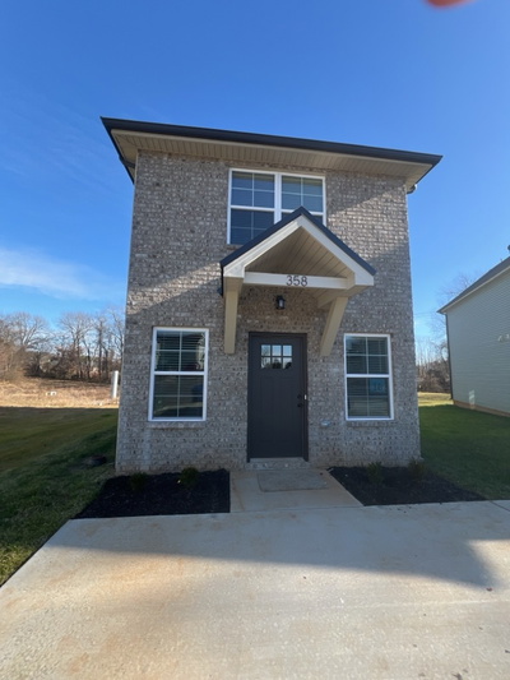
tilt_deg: +5.5
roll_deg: -1.5
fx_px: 255
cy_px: 340
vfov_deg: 106.2
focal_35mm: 13
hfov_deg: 89.9
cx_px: 255
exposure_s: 1/579
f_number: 1.8
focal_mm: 1.57
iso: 32
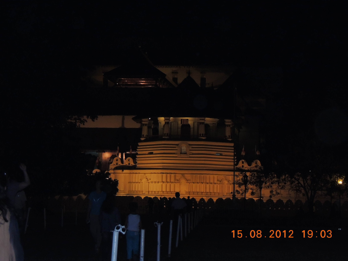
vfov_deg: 14.1
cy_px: 130
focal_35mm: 105
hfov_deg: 18.7
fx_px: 1056
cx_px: 174
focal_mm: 18.7
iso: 800
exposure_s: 1/60
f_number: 4.2
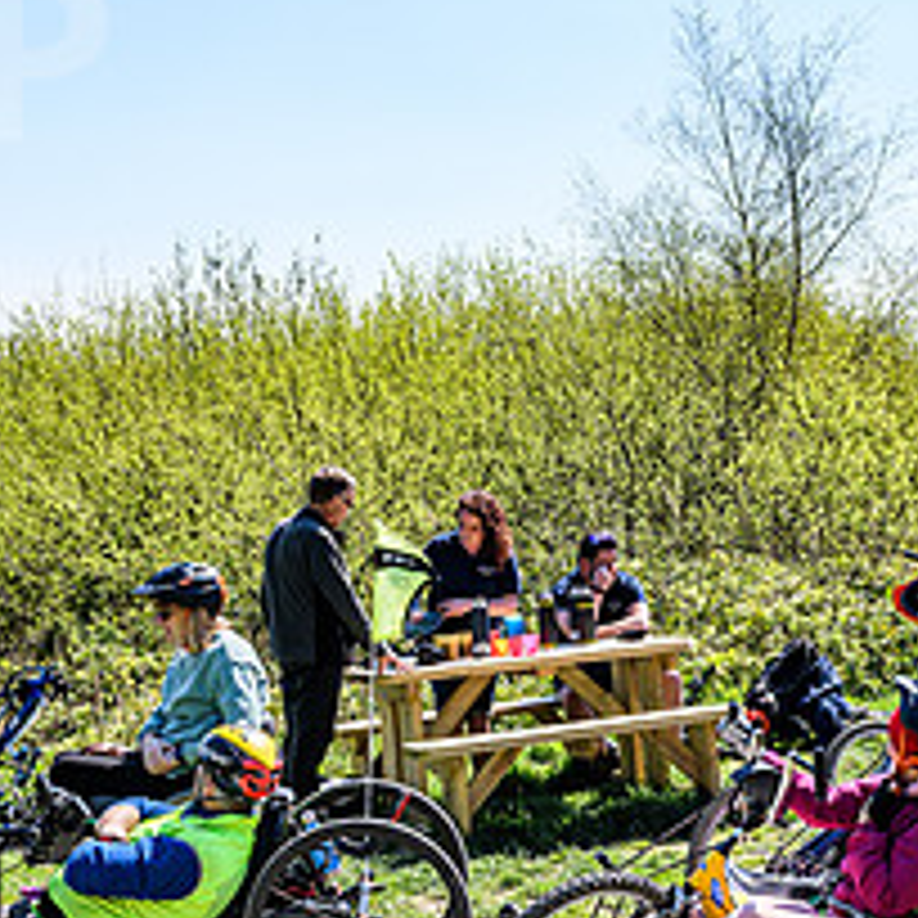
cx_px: 716
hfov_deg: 29.0
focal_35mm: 58
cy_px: 585
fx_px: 1740
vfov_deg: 29.4
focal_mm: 24
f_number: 7.1
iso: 160
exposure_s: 1/640
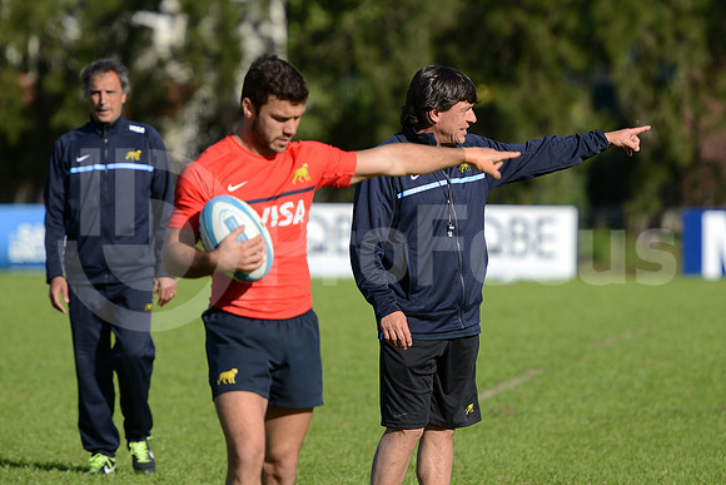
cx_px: 363
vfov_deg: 5.7
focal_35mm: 240
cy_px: 242
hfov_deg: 8.6
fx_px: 4841
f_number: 4
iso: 400
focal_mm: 240
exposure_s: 1/2000
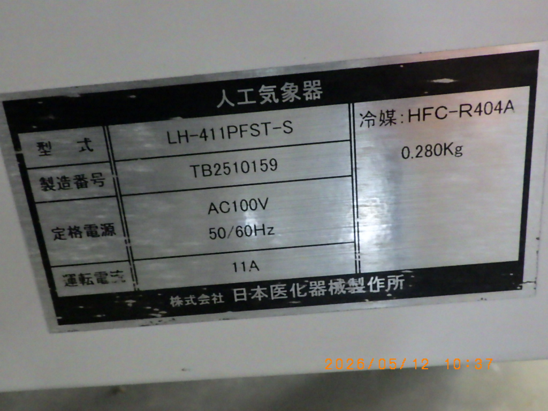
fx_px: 538
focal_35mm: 34
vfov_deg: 41.8
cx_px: 274
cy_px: 206
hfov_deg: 54.0
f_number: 3.8
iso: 1600
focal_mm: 6.1
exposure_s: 1/50
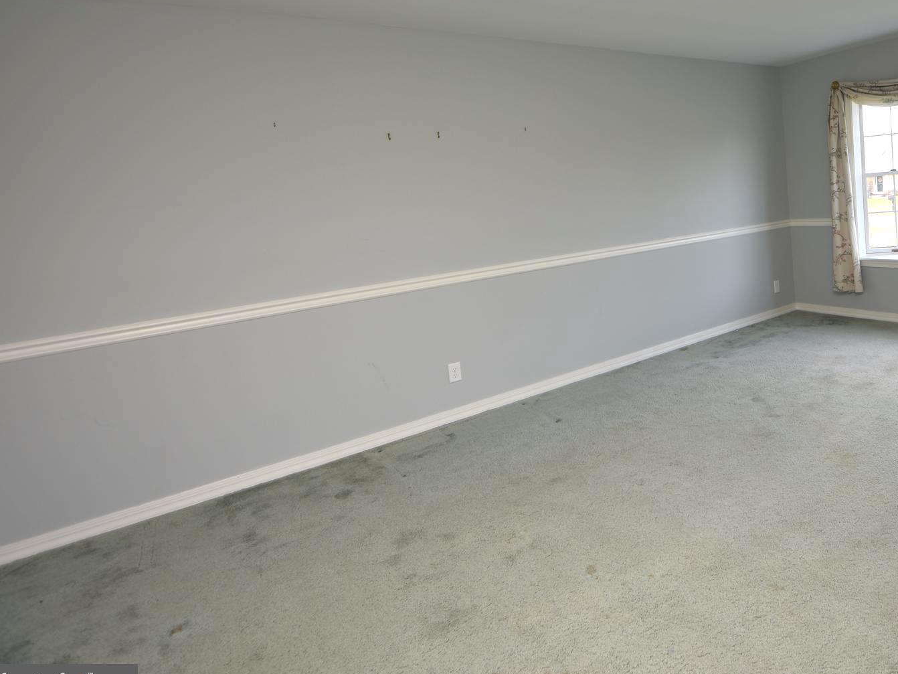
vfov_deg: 60.4
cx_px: 675
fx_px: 571
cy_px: 256
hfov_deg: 71.1
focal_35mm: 22
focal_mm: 10
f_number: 4
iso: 100
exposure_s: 1/60
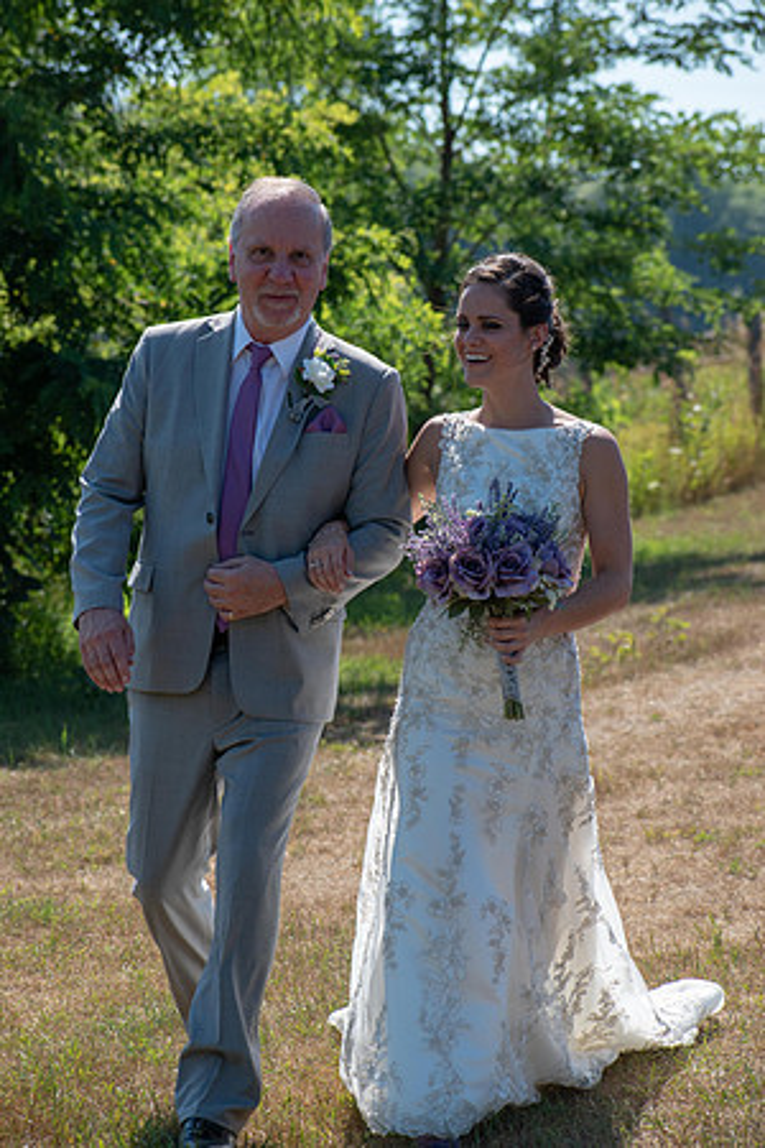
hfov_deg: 7.0
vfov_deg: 10.5
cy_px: 574
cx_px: 382
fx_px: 6215
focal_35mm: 195
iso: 200
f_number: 6.3
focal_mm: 130
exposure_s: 1/640
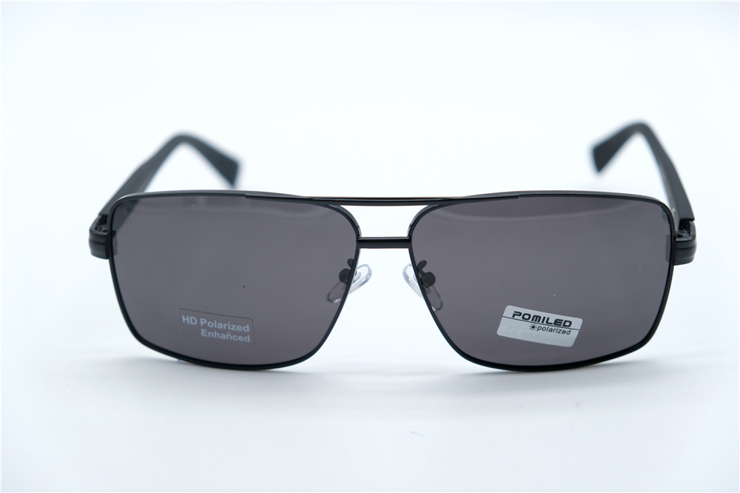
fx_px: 1377
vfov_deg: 20.3
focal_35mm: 67
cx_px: 370
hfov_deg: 30.1
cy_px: 246
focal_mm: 44.4
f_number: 4
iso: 500
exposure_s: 1/1000
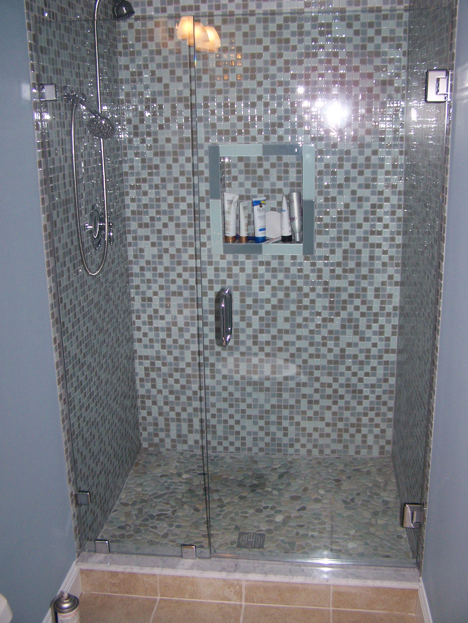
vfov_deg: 48.9
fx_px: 684
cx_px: 234
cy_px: 312
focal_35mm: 38
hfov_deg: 37.8
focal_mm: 6.3
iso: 160
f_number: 2.8
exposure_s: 1/60
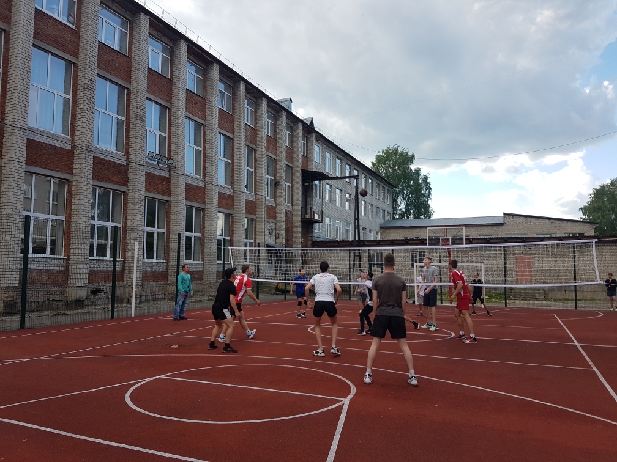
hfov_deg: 67.3
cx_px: 308
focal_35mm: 26
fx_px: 463
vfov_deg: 53.1
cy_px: 231
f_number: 1.7
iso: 40
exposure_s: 1/764
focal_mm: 4.2
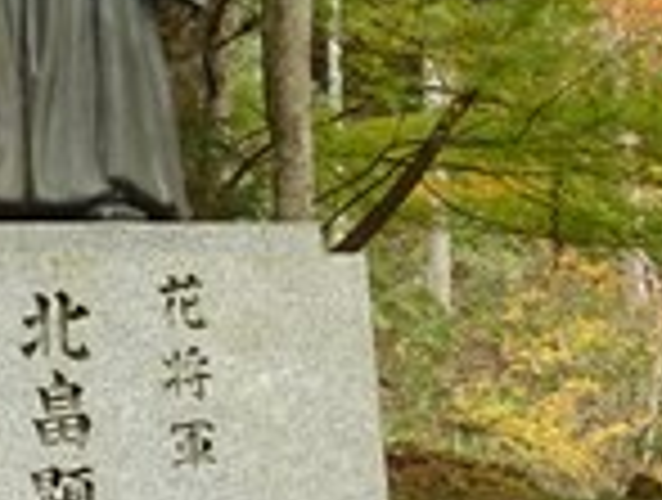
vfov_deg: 8.7
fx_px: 3278
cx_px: -297
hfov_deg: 11.1
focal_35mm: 171
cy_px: 209
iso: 125
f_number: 4
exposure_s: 1/40
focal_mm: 6.17
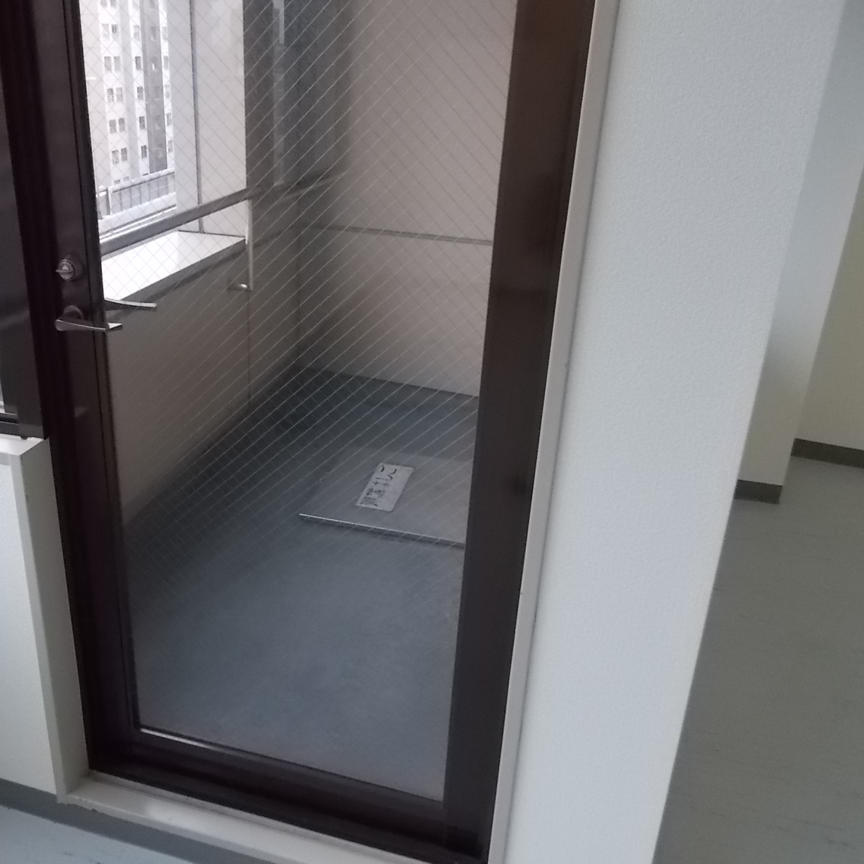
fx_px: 875
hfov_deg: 51.6
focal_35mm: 31
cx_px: 291
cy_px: 436
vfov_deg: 52.5
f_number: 3.2
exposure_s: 1/250
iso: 320
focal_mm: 4.6
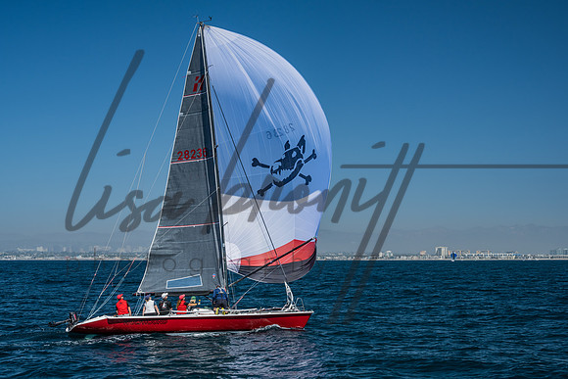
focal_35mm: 58
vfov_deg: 23.5
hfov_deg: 34.6
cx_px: 275
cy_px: 185
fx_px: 911
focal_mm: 53
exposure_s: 1/500
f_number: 6.3
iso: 160
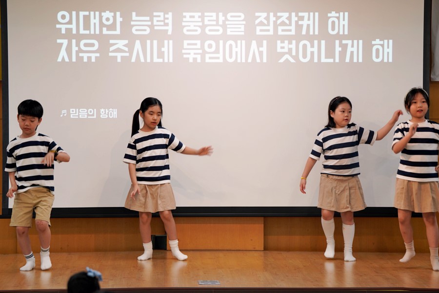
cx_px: 220
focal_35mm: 133
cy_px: 146
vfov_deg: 10.3
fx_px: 1622
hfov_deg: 15.4
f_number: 4
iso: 500
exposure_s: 1/160
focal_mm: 133
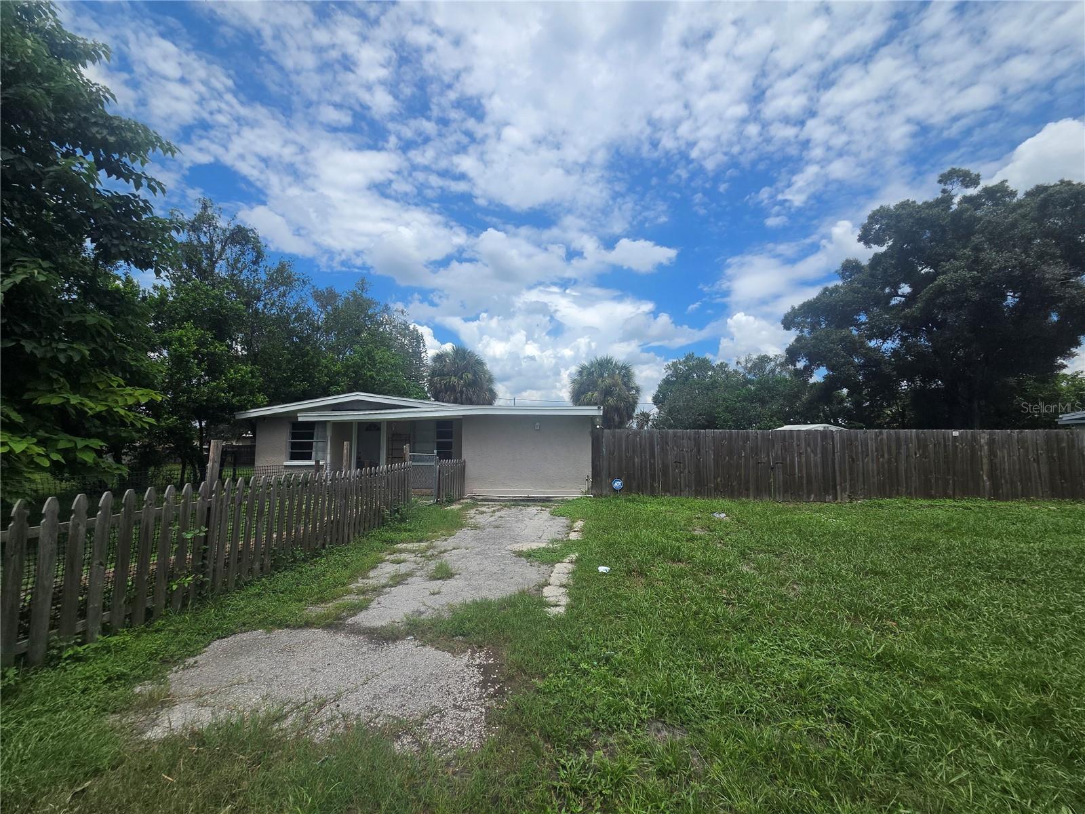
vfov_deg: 89.9
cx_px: 542
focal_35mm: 13
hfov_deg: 106.2
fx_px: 407
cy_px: 407
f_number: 2.2
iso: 100
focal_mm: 2.2
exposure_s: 1/4666
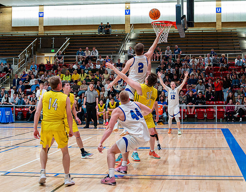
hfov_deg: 32.7
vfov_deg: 25.9
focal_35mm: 58
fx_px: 416
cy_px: 75
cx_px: 165
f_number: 3.2
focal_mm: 24
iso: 6400
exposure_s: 1/320
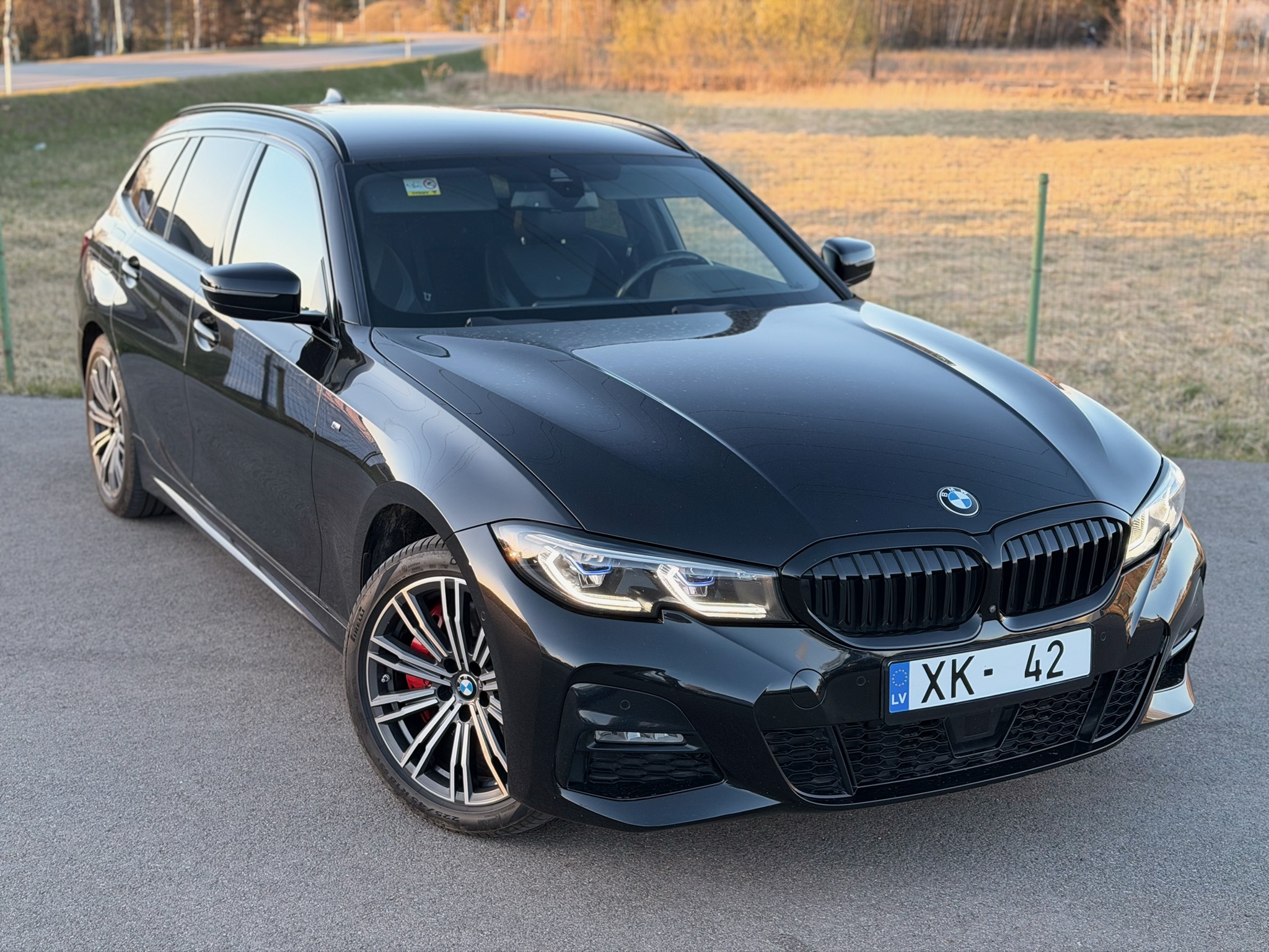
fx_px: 1760
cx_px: 634
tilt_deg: -14.9
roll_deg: -0.9
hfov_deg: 39.7
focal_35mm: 48
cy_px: 476
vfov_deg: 30.3
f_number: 1.78
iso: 80
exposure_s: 1/182
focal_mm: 6.76
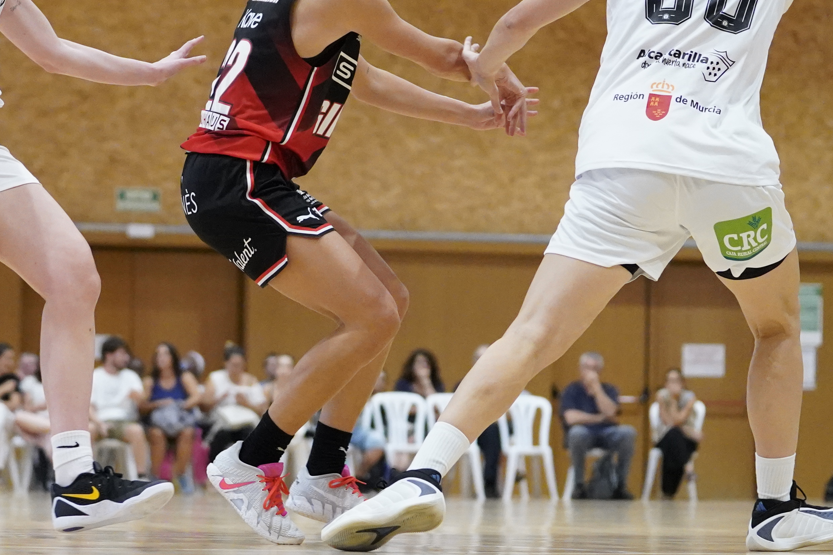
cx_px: 243
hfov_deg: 12.1
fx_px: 3910
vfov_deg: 8.1
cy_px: 221
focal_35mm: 169
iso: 8000
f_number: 2.8
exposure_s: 1/1000
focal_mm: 70
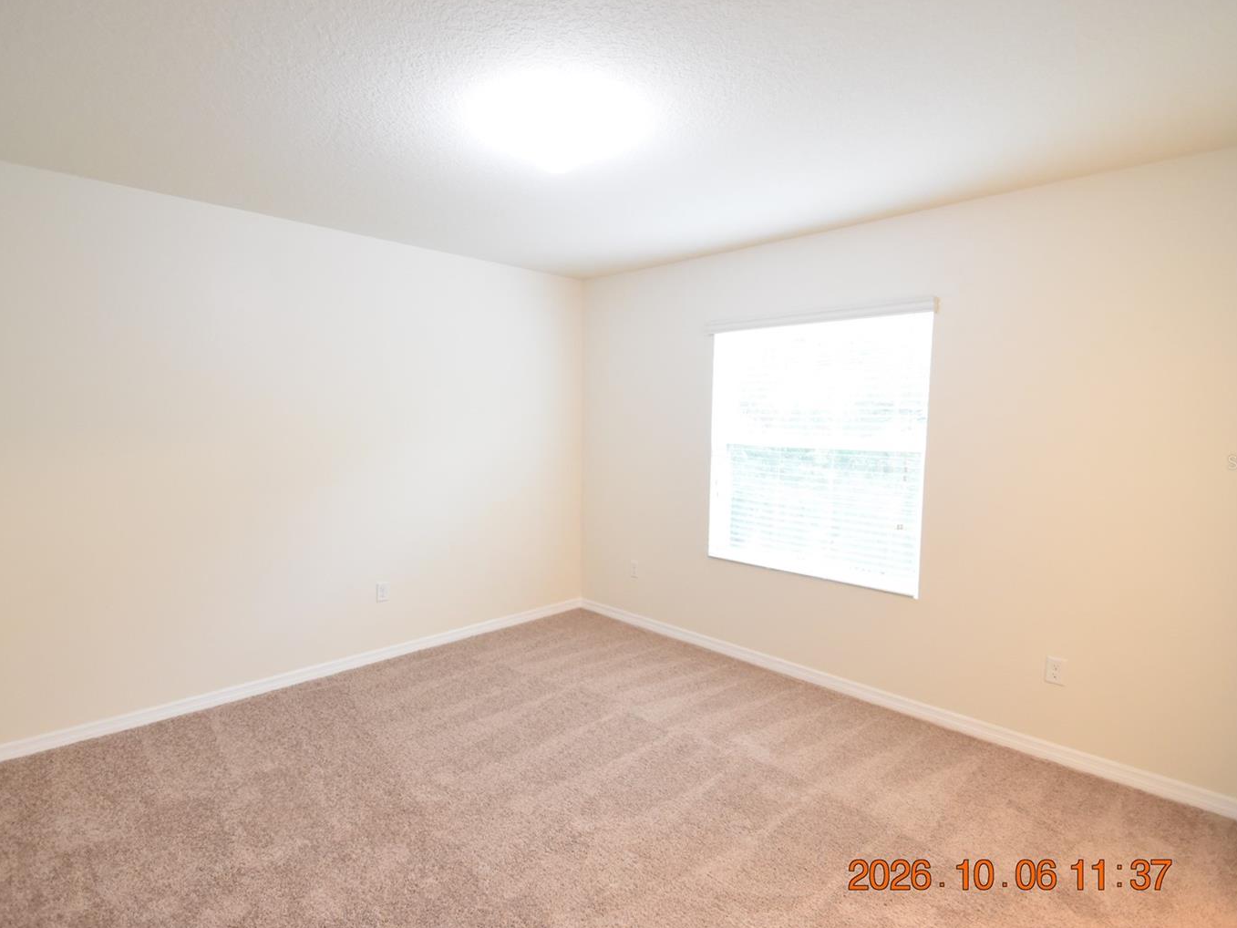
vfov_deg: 74.7
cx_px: 580
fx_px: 608
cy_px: 462
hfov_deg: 90.9
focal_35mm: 17
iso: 2000
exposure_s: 1/60
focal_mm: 10
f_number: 3.5
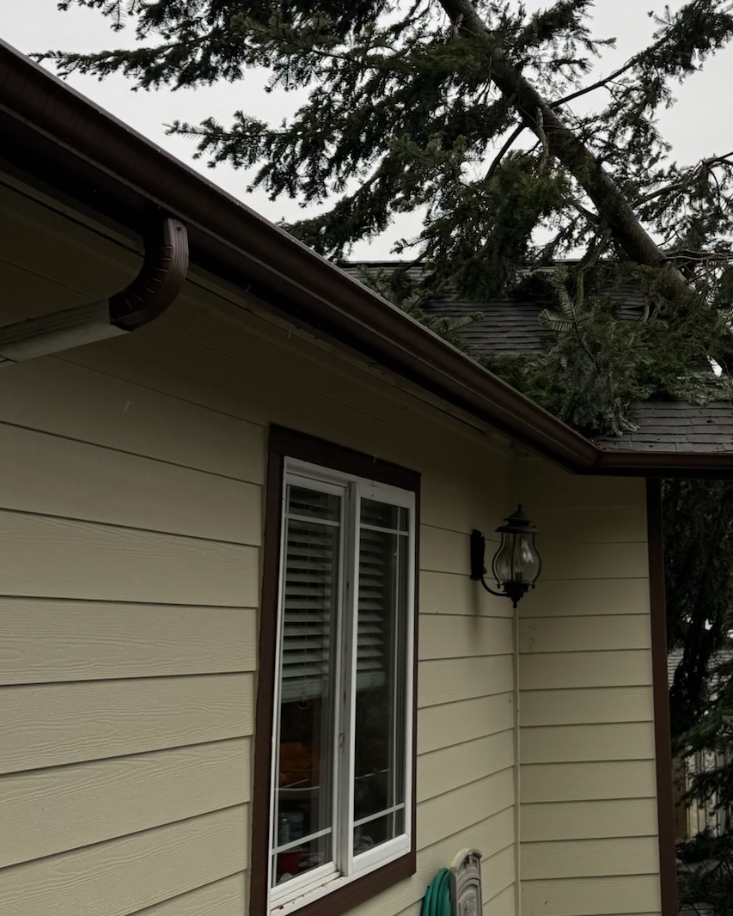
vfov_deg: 40.8
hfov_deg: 32.2
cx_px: 627
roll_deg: +4.4
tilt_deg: +15.5
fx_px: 1220
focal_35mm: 45
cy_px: 337
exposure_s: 1/448
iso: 80
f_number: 1.78
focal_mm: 6.76
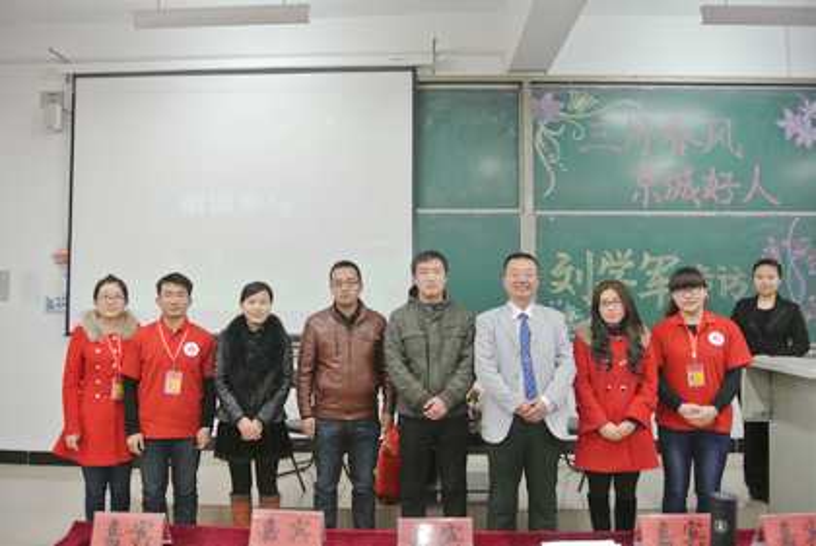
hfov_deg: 67.3
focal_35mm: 27
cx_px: 408
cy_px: 273
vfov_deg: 48.0
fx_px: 613
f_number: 3.5
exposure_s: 1/40
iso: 800
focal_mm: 10
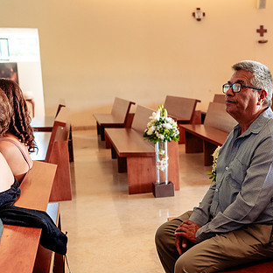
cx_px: 240
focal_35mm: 56
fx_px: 500
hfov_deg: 29.4
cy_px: 155
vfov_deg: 30.5
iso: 2500
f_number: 4.5
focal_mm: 35
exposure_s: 1/160
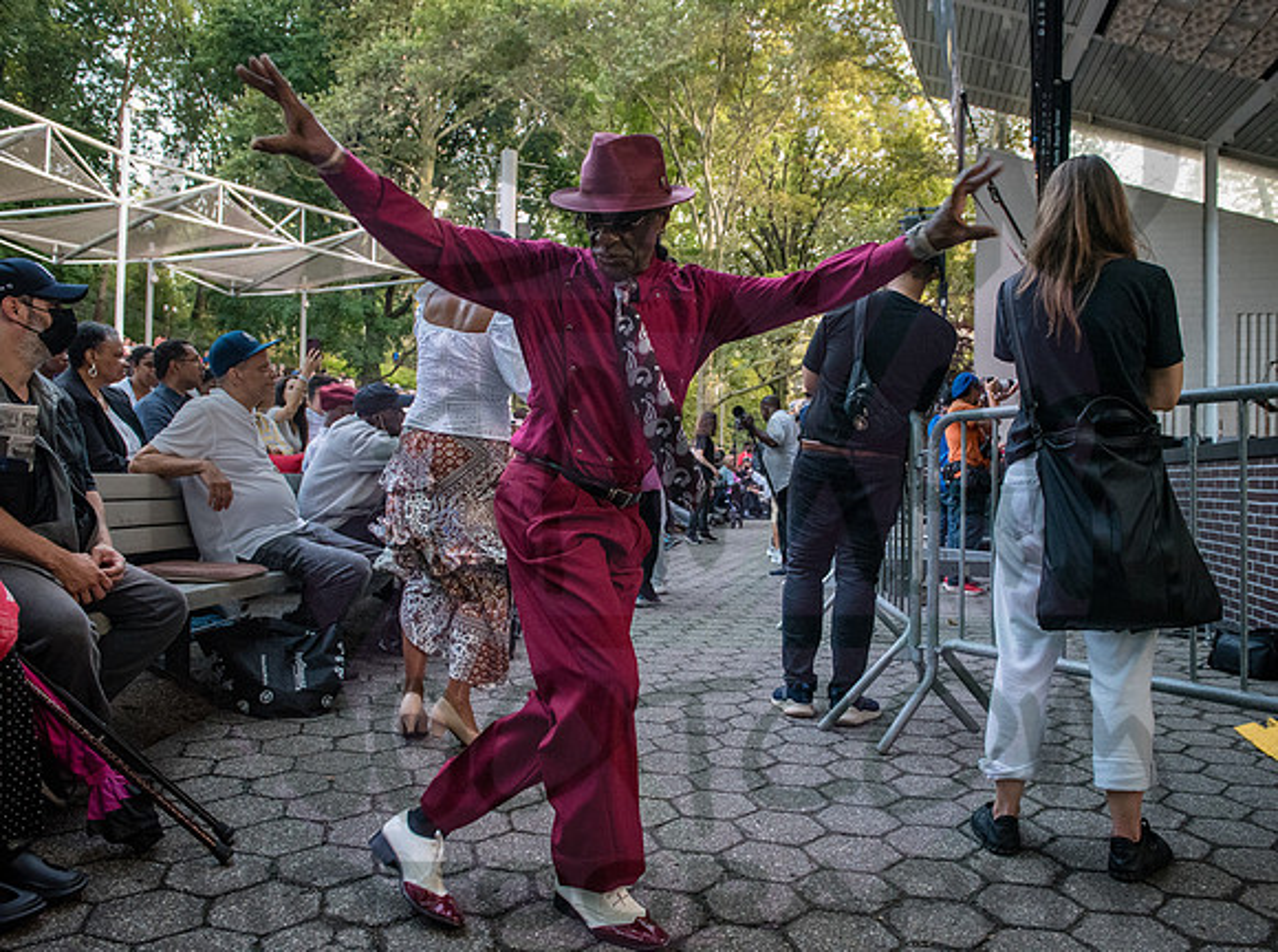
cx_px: 681
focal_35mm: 26
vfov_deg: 52.3
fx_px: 970
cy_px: 466
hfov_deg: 66.7
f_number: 4
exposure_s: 1/320
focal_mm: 24
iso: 4000
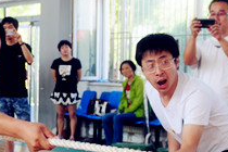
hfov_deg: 14.2
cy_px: 128
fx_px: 868
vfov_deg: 10.0
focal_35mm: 137
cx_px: -94
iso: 200
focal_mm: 24
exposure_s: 1/160
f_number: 3.2
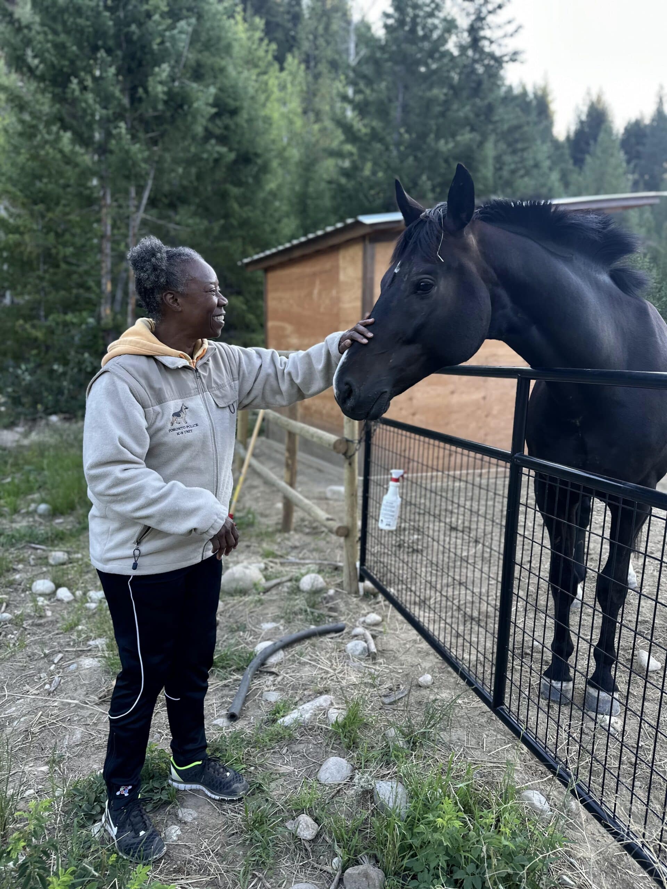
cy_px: 444
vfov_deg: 71.6
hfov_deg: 56.8
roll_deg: -0.7
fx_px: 617
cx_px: 334
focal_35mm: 24
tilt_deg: -8.5
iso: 64
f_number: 1.78
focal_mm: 6.86
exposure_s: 1/132
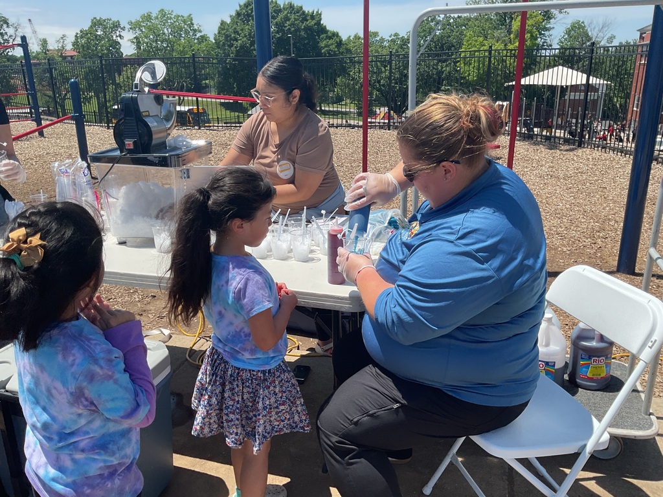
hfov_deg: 61.7
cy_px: 248
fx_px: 555
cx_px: 332
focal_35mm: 29
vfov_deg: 48.2
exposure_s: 1/1377
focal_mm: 3
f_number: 1.8
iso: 16
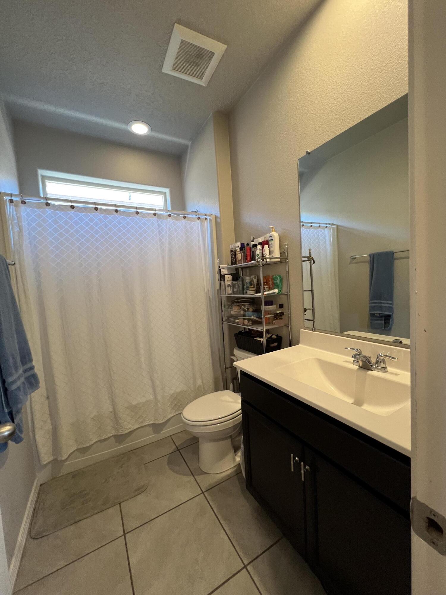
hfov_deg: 89.9
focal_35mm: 13
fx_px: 223
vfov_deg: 106.2
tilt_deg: -4.0
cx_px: 223
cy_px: 298
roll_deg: +3.2
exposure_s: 1/60
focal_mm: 1.57
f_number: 1.8
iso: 200
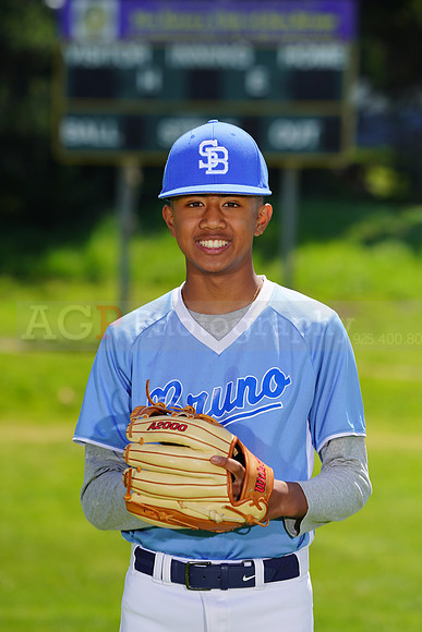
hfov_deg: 5.0
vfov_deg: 7.5
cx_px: 211
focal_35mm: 274
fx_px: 4815
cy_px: 316
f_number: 8
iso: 100
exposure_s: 1/250
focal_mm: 274
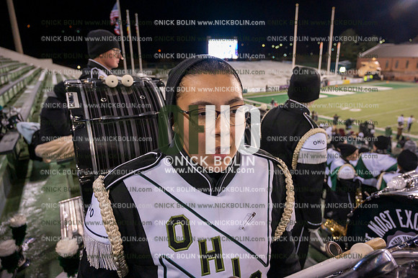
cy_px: 139
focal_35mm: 24
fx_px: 278
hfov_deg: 73.8
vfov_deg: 53.1
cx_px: 209
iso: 5000
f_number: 4.5
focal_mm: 24
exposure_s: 1/640
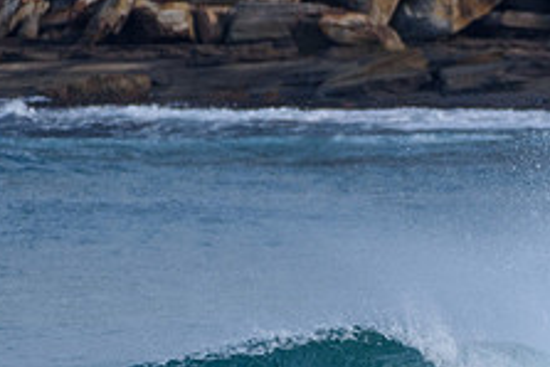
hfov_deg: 1.1
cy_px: 413
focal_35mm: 1952
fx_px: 29840
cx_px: 382
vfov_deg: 0.7
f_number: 5.6
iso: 450
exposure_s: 1/2000
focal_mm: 500
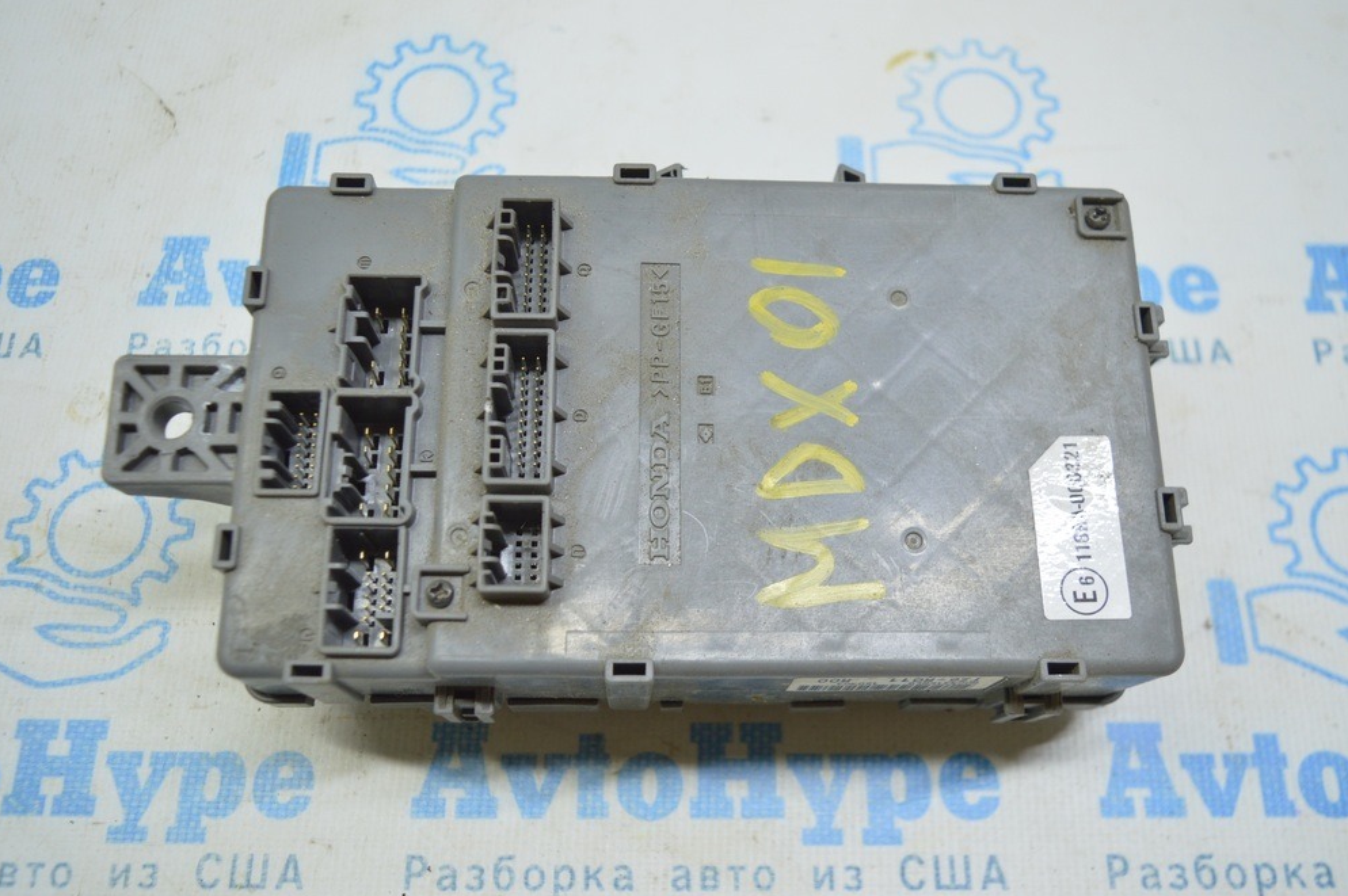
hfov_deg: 55.8
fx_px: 1272
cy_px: 451
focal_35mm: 34
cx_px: 659
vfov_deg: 38.8
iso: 400
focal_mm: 22
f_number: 3.8
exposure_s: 1/60
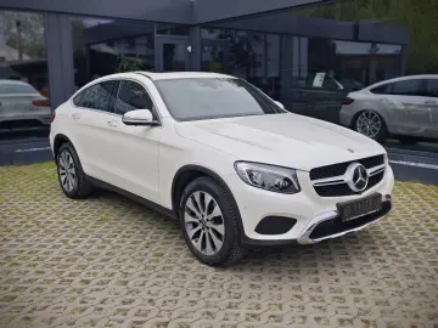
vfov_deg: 40.7
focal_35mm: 35
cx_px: 219
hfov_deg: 52.6
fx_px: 443
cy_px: 164
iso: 50
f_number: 1.4
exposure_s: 1/2419
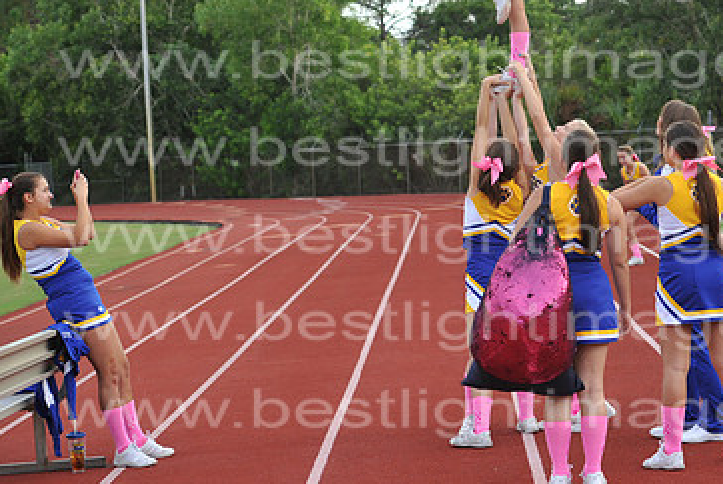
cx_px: 513
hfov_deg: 18.2
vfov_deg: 12.2
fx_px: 2251
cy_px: 108
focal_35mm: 112
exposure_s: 1/1000
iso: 800
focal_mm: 70
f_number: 4
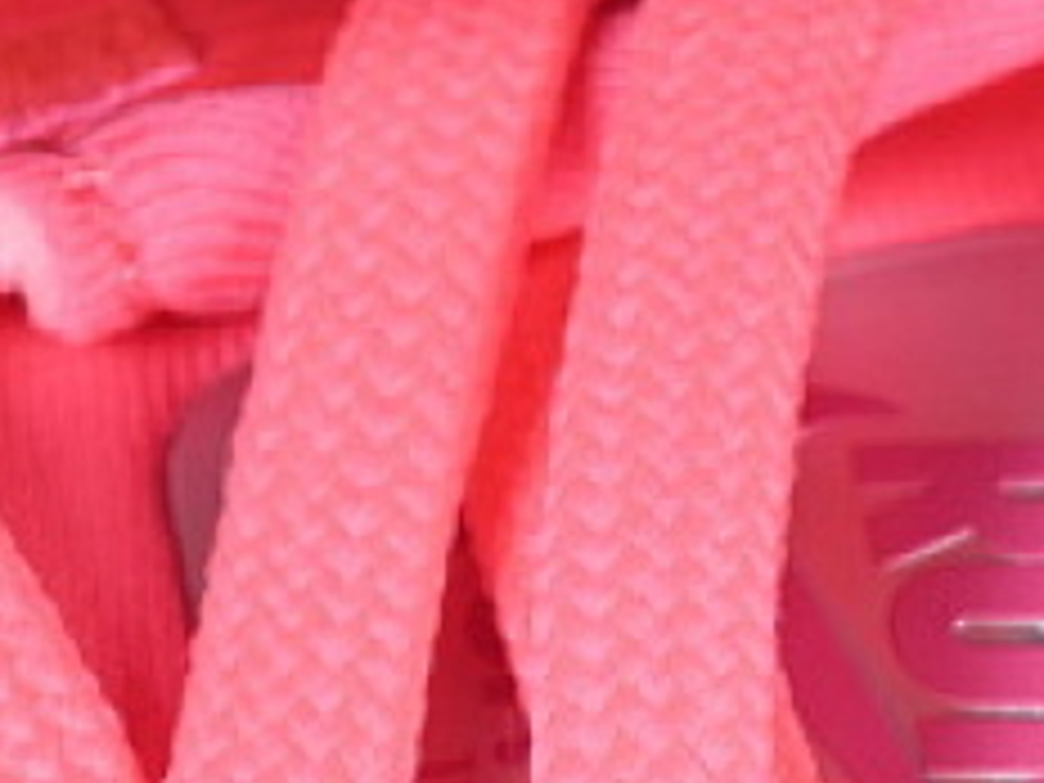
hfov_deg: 5.9
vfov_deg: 4.4
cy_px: 891
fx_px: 10103
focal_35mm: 335
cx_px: 774
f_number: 7.1
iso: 160
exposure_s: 1/80
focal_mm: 50
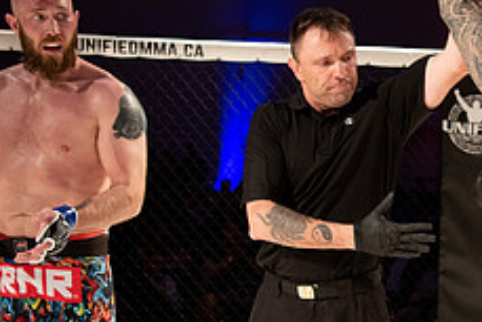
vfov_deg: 16.8
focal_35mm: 81
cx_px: 520
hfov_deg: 23.6
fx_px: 1085
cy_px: 216
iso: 1000
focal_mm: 32
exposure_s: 1/1000
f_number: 2.8
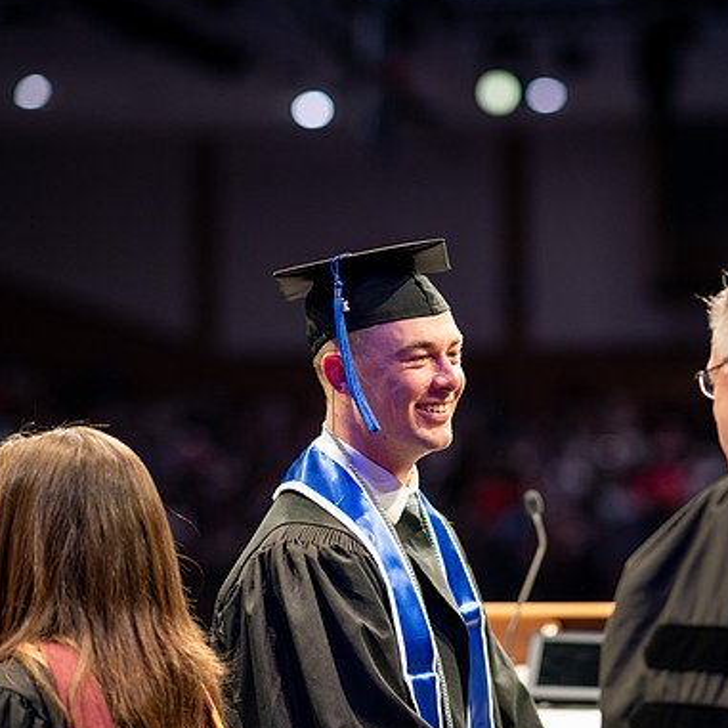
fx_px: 3331
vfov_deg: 12.5
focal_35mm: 140
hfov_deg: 12.5
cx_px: 460
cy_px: 366
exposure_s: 1/320
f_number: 2
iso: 1600
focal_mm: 105
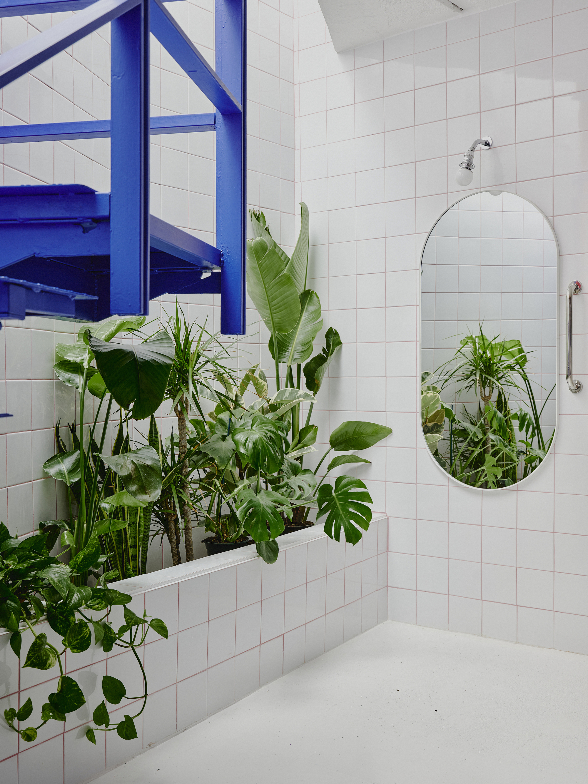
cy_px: 392
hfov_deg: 36.0
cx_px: 294
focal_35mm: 40
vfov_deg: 46.8
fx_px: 906
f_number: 9
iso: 200
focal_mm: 50
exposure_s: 1/3
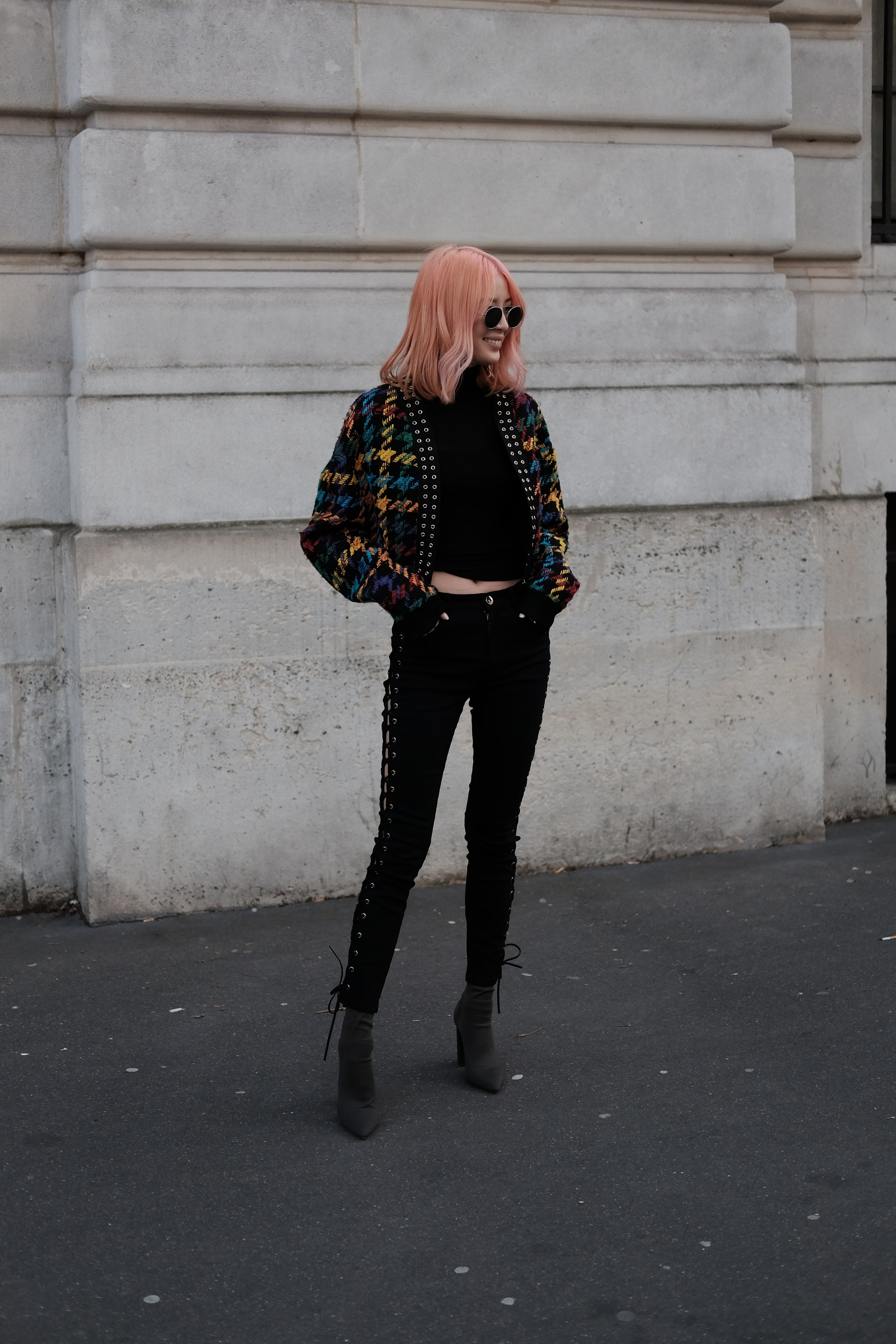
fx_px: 1979
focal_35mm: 53
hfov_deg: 25.5
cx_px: 448
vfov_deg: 37.5
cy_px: 672
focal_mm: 35
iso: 800
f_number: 2
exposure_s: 1/4000
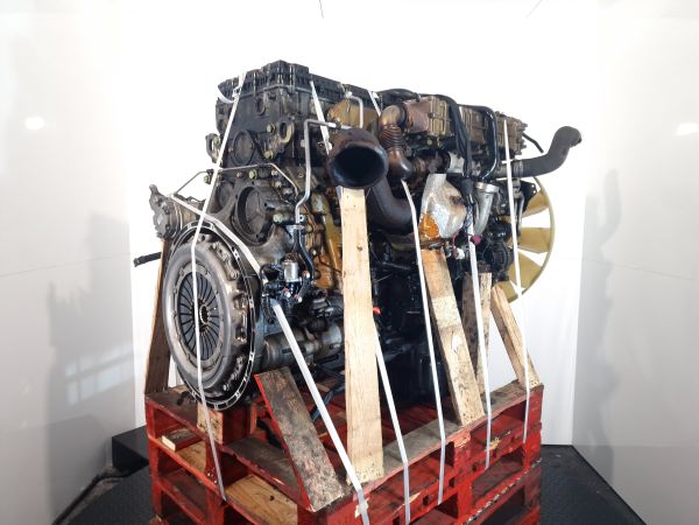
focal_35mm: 23
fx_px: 464
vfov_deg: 58.9
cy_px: 262
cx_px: 350
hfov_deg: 73.9
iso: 80
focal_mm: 6.4
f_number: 1.8
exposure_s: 1/50
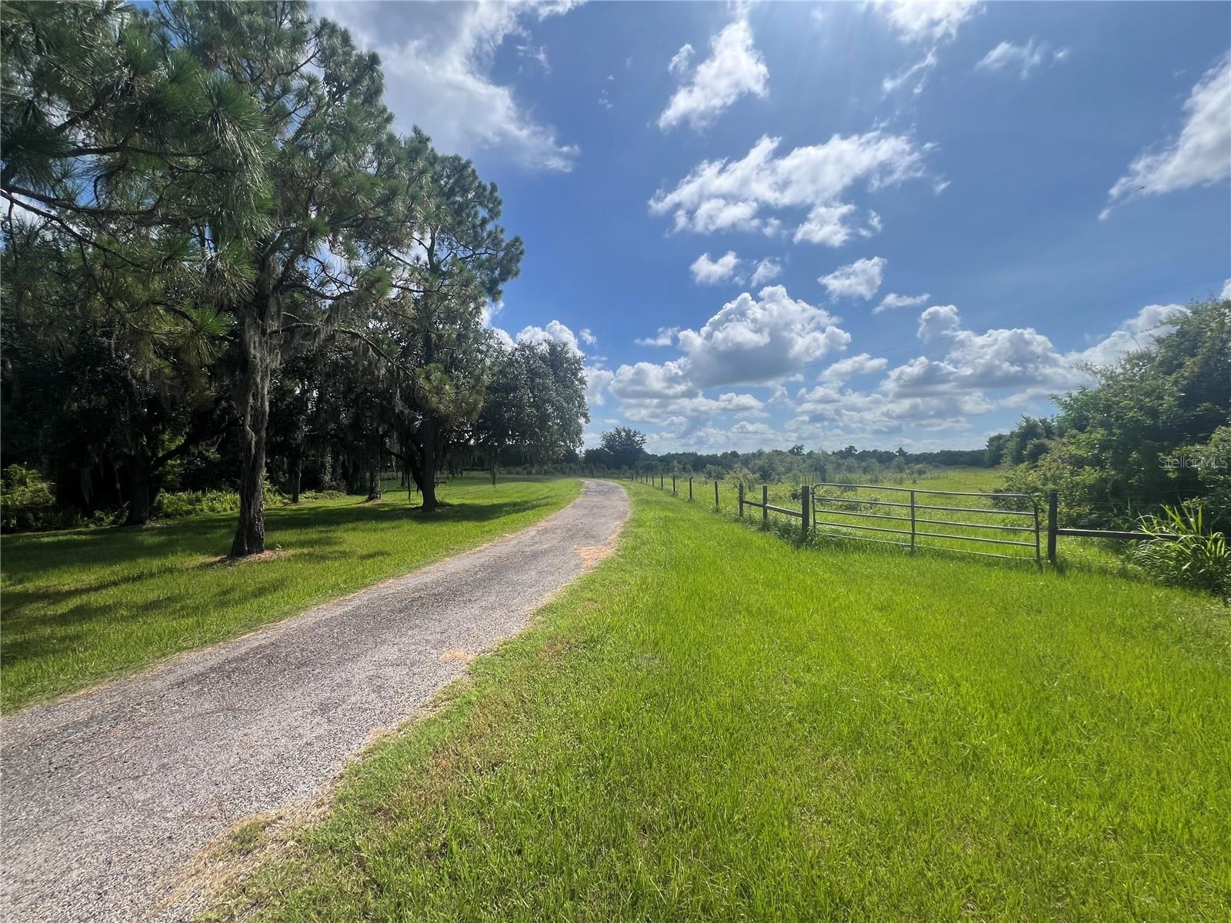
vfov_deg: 89.9
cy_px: 462
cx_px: 616
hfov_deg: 106.2
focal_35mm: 13
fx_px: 462
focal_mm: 1.57
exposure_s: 1/2874
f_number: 1.8
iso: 32
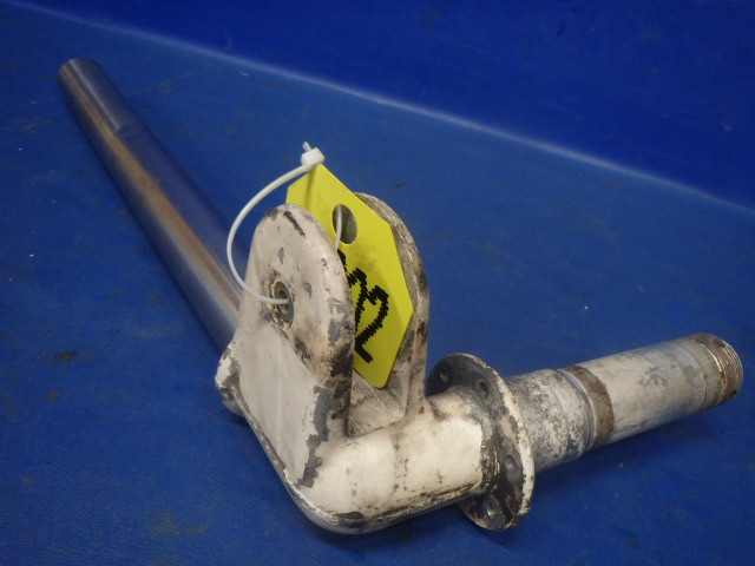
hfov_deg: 63.4
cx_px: 378
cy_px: 283
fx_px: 611
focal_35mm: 28
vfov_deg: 49.7
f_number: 3.9
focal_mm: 5
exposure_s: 1/30
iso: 400
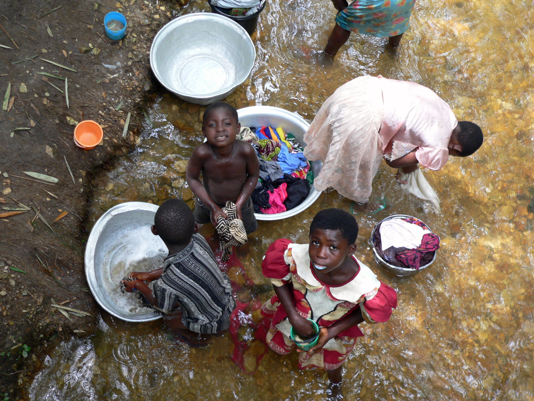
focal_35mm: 46
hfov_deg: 41.2
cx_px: 267
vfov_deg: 31.5
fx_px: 710
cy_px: 200
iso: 100
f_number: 2.8
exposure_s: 1/60
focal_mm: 7.6
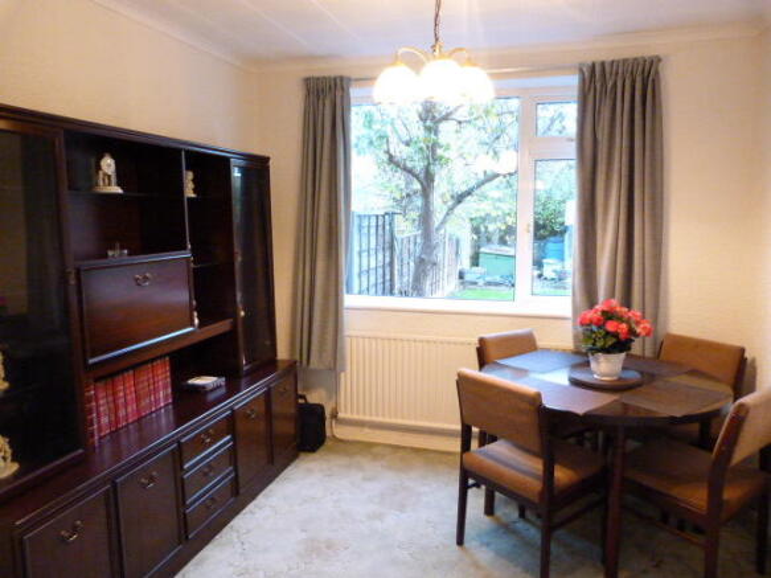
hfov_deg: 69.4
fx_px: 557
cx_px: 386
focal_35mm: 25
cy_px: 289
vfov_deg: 54.9
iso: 800
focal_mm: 4.5
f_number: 2.8
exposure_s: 1/30
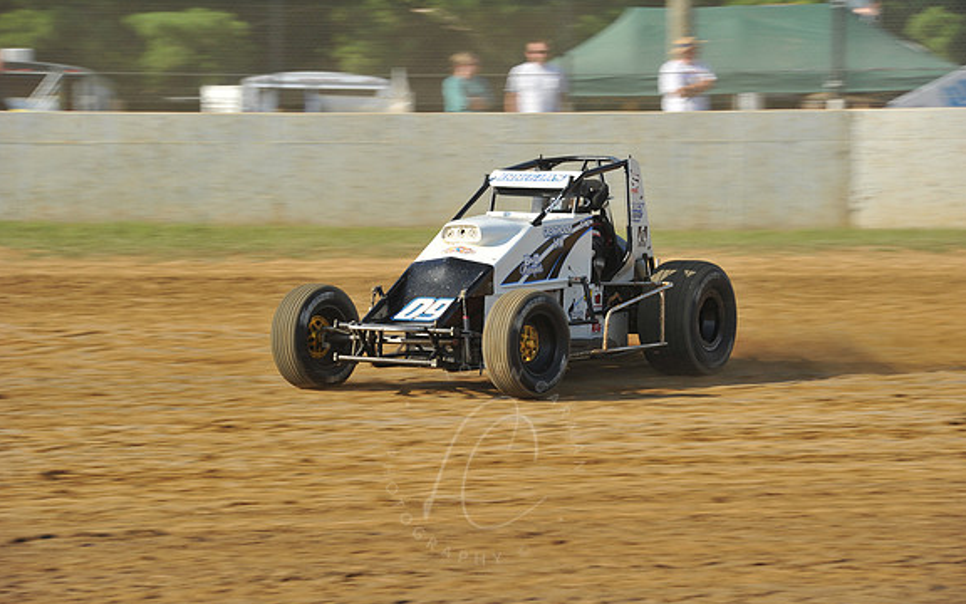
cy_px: 309
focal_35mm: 195
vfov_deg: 6.7
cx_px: 483
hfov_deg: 10.7
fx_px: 5134
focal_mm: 190
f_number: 10
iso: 320
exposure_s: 1/320
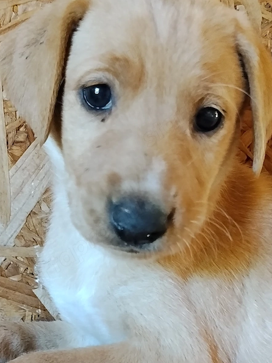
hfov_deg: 22.6
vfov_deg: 29.2
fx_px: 681
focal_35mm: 65
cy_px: 284
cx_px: 155
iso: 500
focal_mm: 4.22
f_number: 1.8
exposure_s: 1/33
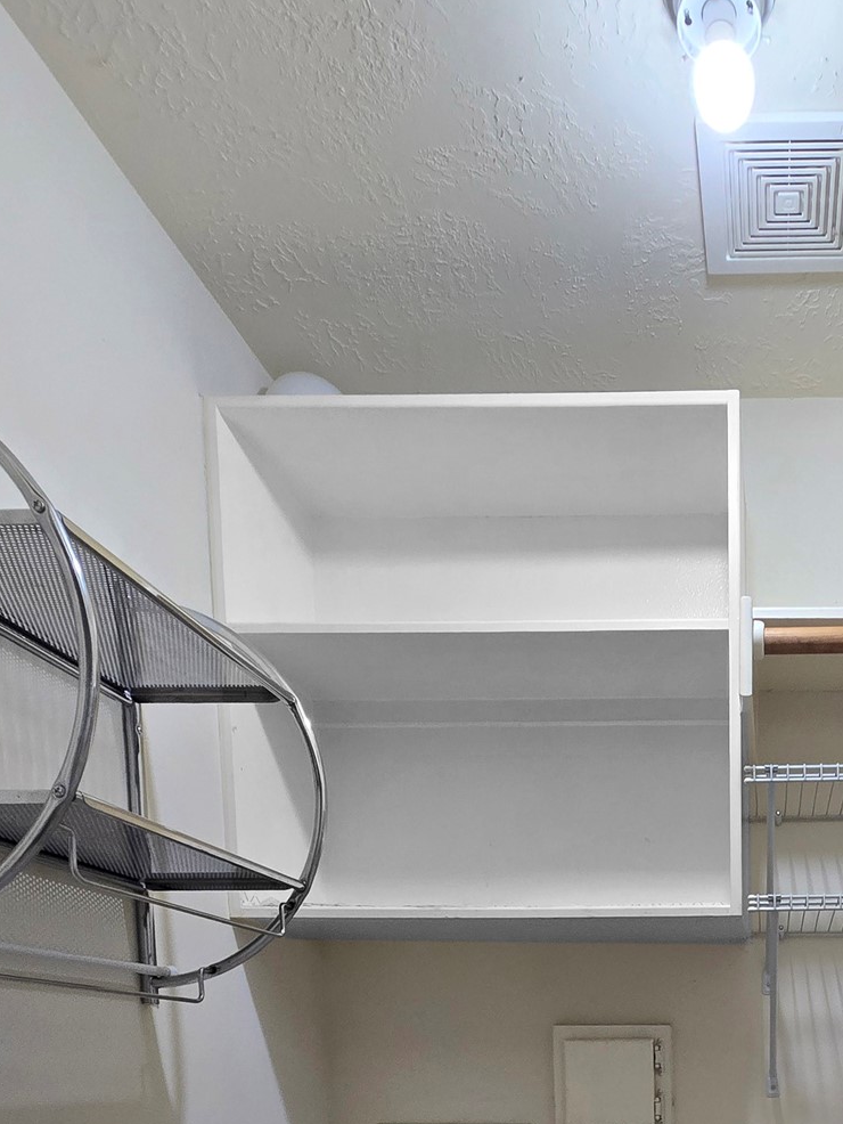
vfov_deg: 50.7
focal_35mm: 27
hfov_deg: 46.3
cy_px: 1156
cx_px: 760
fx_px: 876
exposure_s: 1/60
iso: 160
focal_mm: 2.2
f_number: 2.2
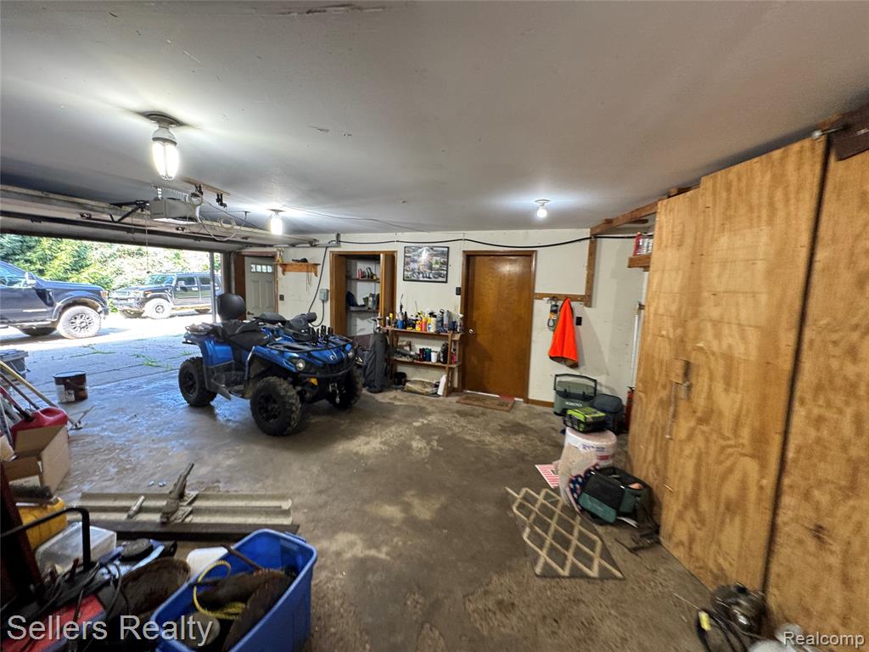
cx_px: 434
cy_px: 326
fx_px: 351
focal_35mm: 14
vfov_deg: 85.7
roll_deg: -0.8
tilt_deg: -5.1
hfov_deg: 102.1
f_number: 2.2
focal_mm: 2.22
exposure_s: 1/60
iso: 160
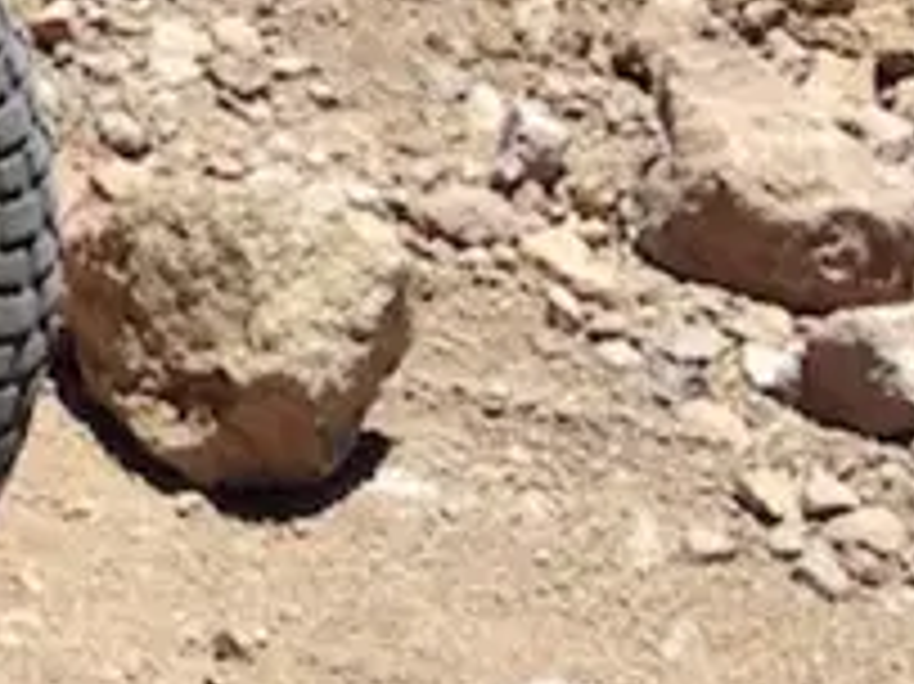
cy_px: -1134
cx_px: -675
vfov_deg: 7.0
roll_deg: -3.2
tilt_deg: -6.6
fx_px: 5146
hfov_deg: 9.7
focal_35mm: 195
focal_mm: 4.12
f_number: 2.4
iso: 50
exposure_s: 1/1808
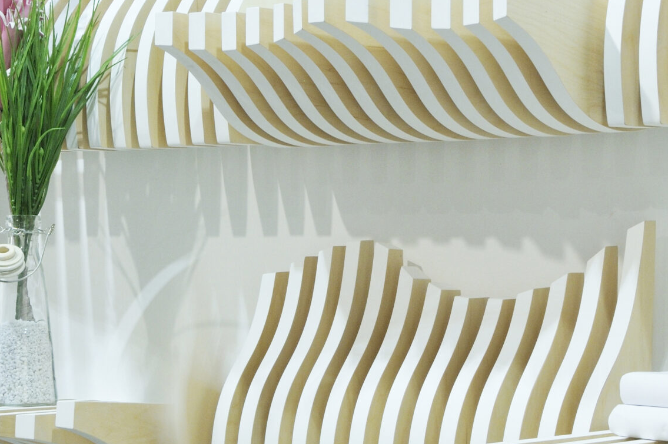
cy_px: 320
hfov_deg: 17.8
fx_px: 2131
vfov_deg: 11.9
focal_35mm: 115
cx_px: 225
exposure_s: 1/5
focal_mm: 34
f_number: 11
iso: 400
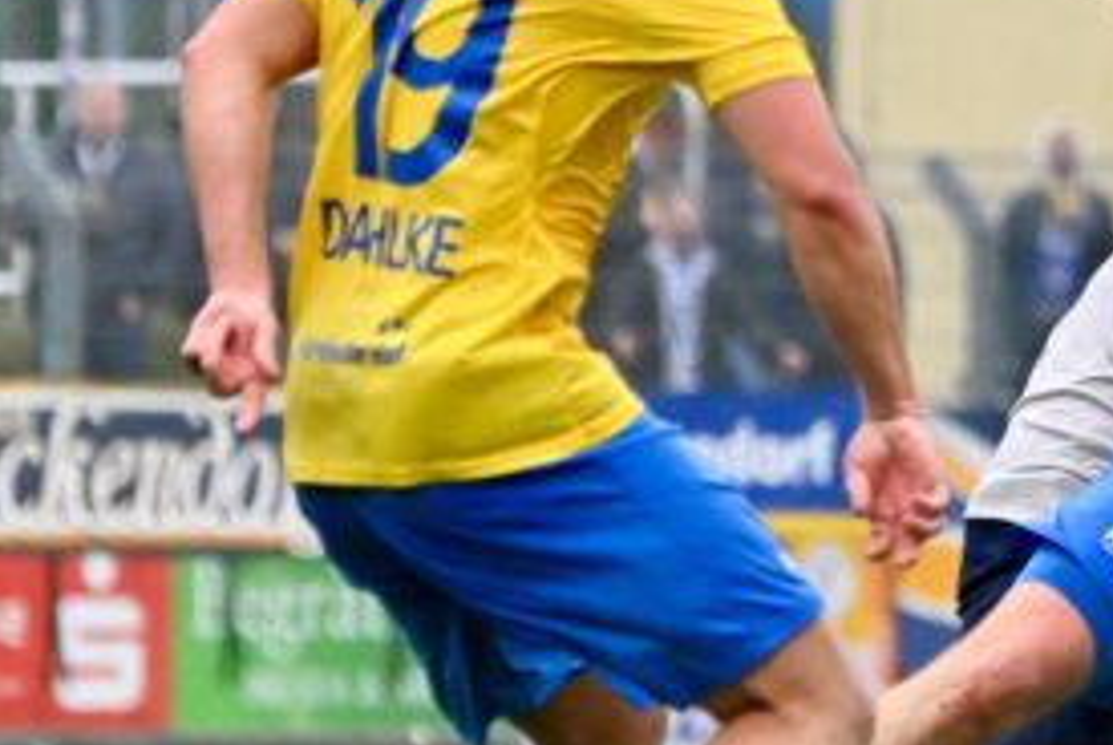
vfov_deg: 1.6
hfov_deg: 2.4
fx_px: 26492
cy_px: 480
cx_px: 1582
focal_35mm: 856
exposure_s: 1/1600
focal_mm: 230
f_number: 5.3
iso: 3200
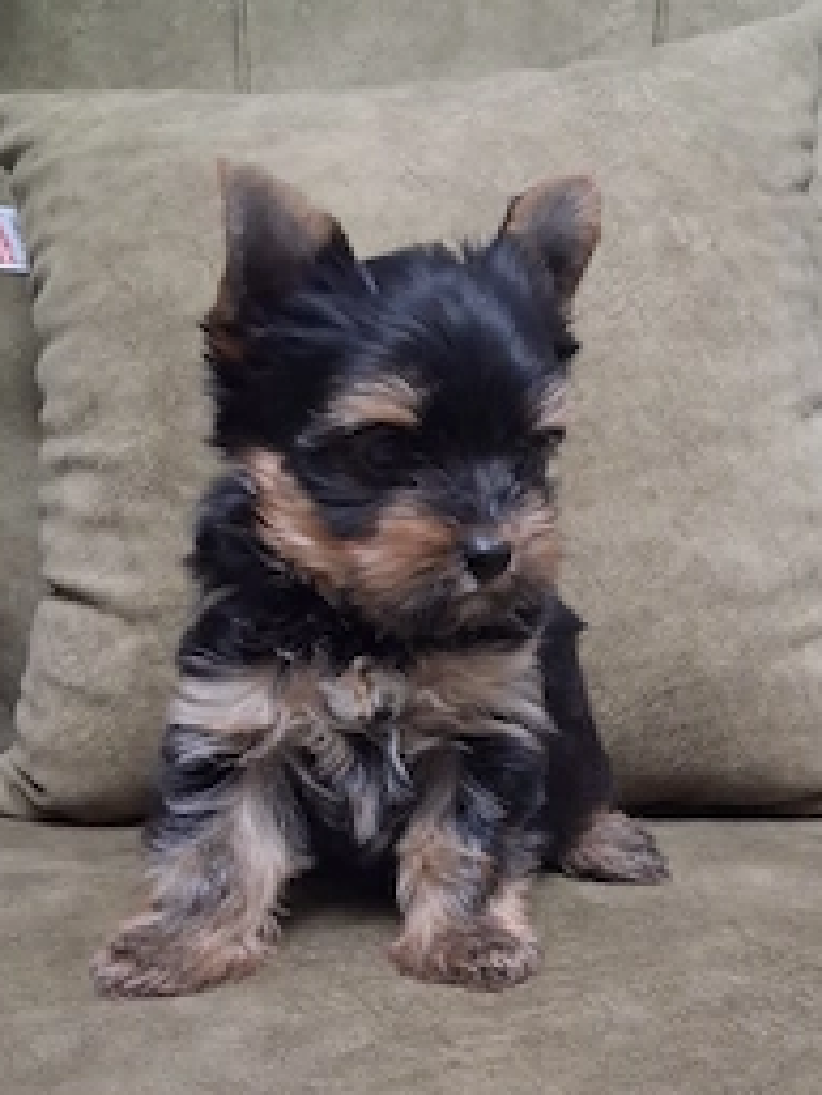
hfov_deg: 34.3
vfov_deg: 44.0
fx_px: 1329
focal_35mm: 42
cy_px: 741
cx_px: 490
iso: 1600
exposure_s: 1/20
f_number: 1.8
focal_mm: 4
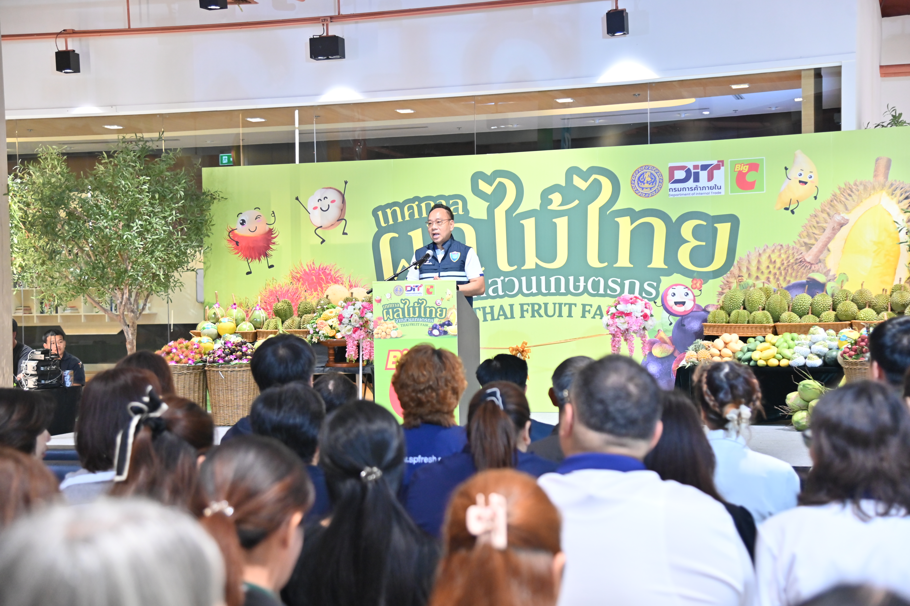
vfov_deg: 24.6
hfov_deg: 36.3
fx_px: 1389
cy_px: 303
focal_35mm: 55
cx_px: 455
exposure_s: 1/125
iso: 2000
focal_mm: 55
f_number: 4
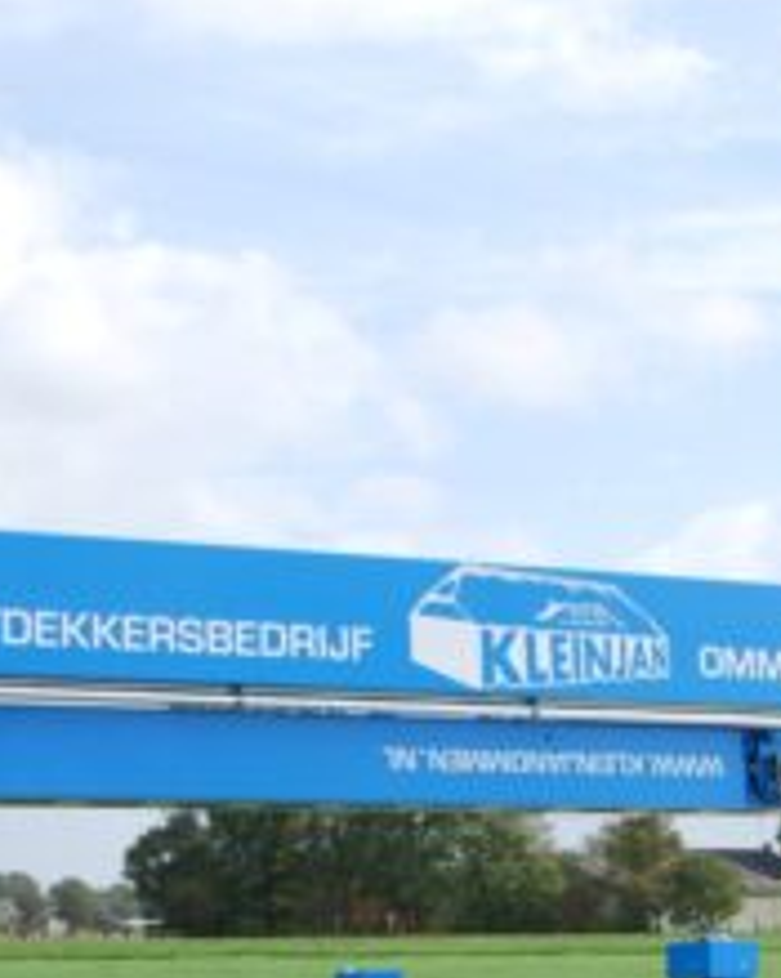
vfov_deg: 22.2
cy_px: 768
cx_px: 473
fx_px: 2458
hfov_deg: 18.0
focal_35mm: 85
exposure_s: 1/200
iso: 100
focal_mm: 22
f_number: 7.1
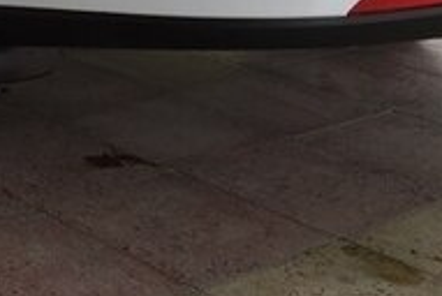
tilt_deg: -5.7
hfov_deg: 18.2
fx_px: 1279
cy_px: -179
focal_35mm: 104
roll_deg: -1.3
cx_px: -137
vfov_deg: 12.4
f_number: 2.2
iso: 32
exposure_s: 1/225
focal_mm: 4.15
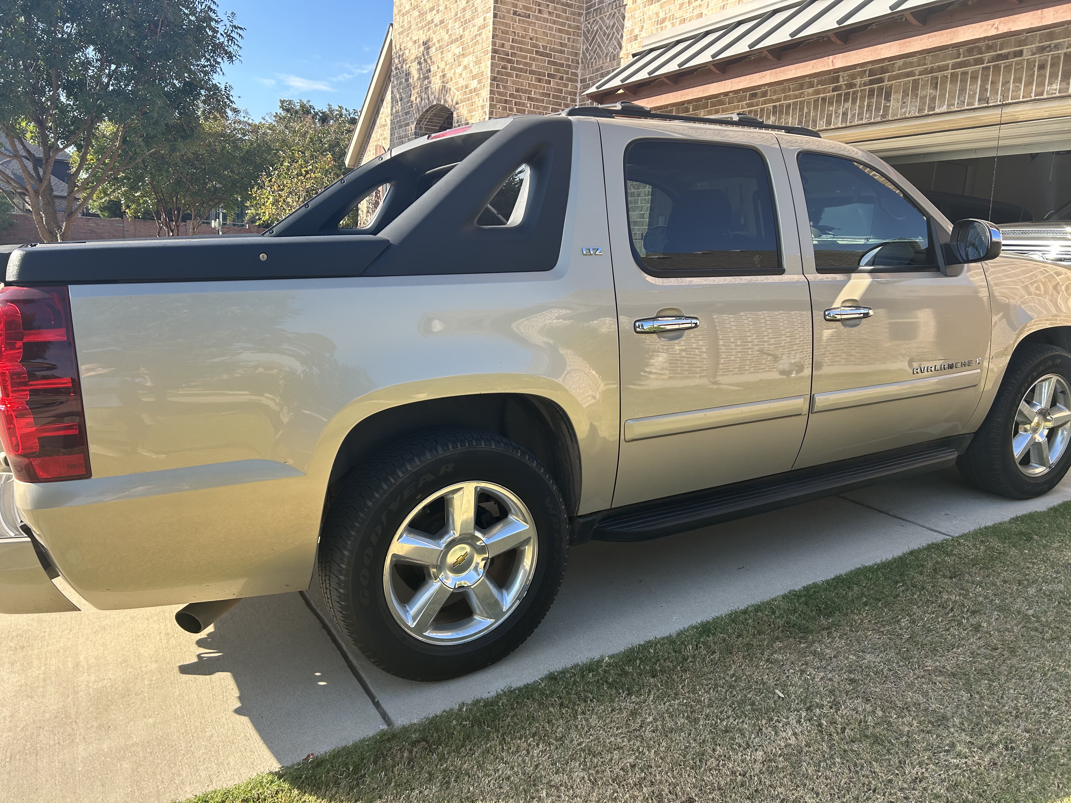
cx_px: 536
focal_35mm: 26
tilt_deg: -9.6
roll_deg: -3.2
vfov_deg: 53.1
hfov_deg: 67.3
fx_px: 804
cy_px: 402
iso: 50
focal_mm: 5.7
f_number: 1.5
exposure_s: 1/786
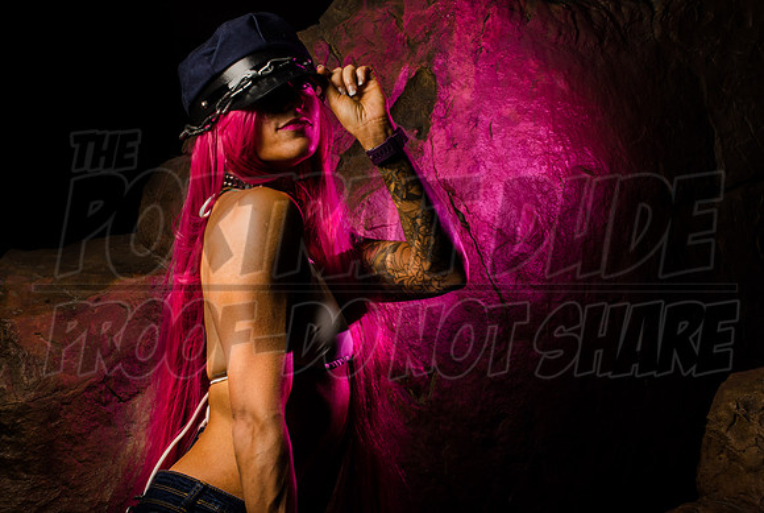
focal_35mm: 61
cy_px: 256
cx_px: 387
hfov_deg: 33.0
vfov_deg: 22.5
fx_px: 1288
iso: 200
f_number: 22
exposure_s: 1/60
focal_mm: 40
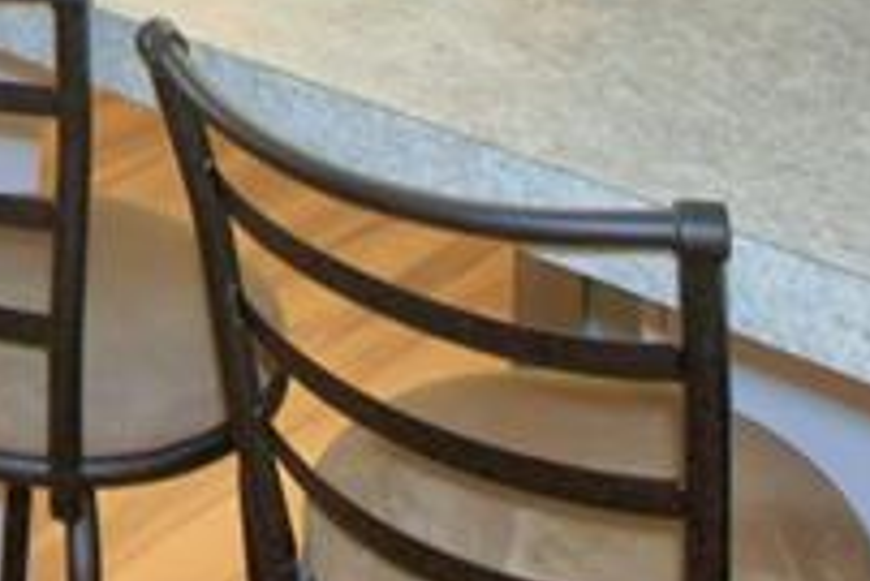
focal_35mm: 76
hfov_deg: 25.4
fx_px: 1838
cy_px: -727
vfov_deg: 13.9
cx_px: 17
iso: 140
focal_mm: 10
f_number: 4.5
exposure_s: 1/60
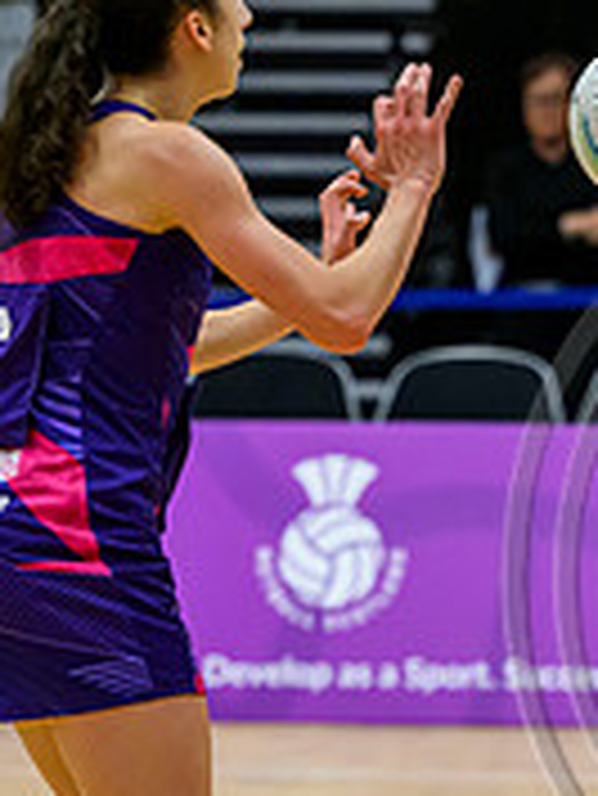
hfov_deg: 2.9
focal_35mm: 509
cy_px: 635
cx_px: 1022
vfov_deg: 3.9
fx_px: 11710
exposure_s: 1/1000
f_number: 3.5
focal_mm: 155
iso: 5000
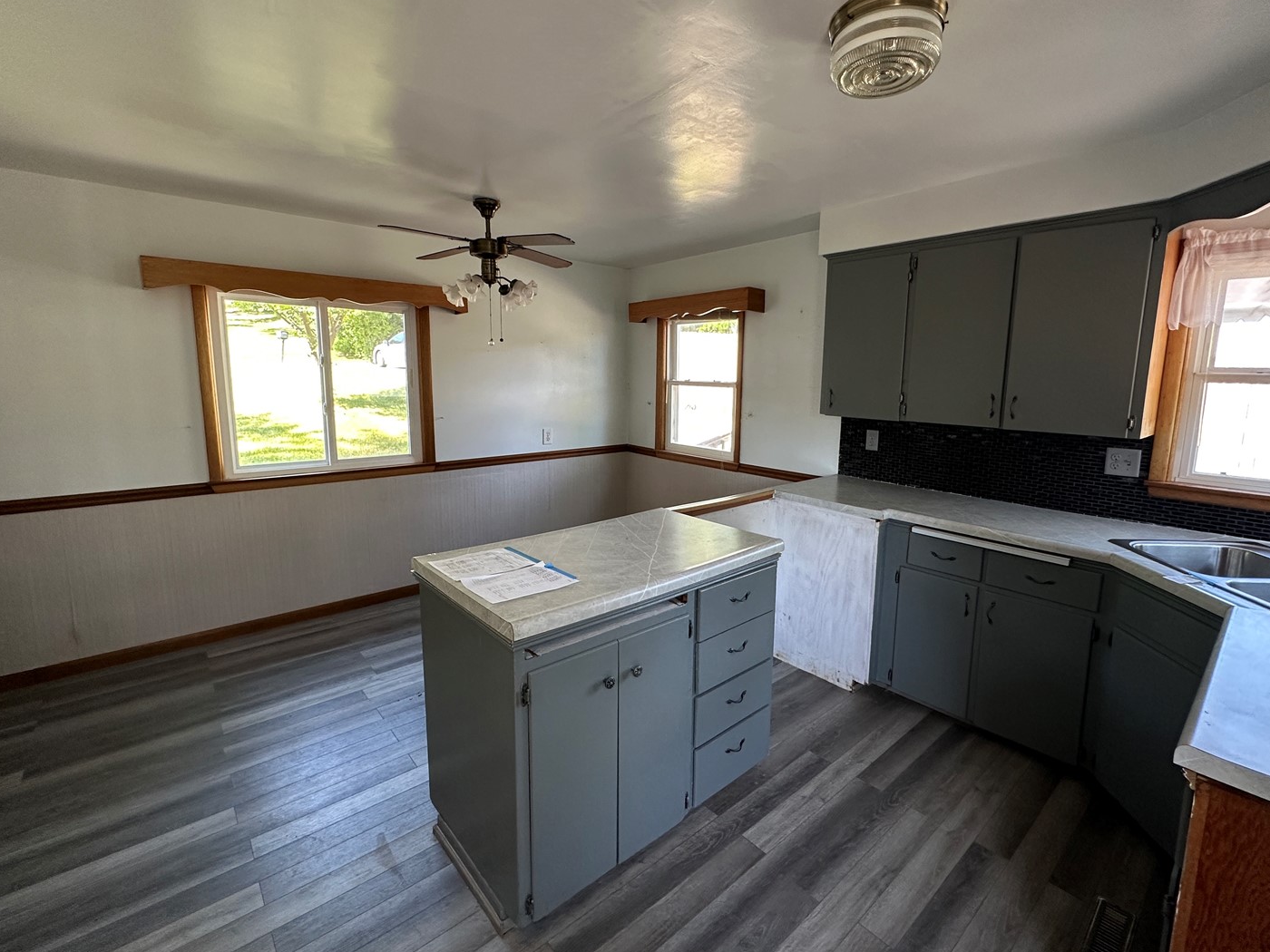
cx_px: 674
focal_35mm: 16
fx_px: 587
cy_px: 457
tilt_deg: -7.7
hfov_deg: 94.4
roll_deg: -1.2
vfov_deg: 78.1
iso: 160
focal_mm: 2.22
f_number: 2.2
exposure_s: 1/99
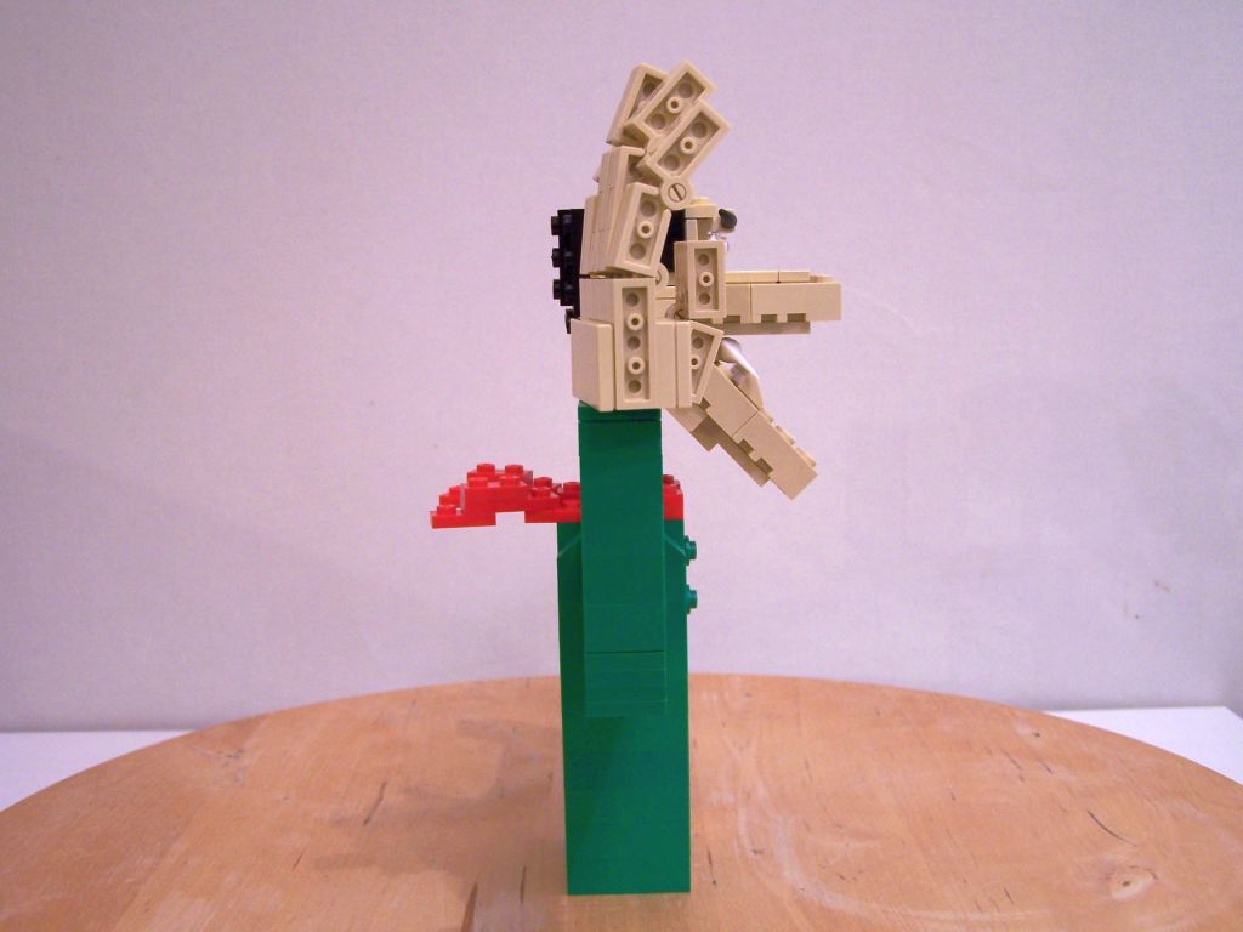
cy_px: 466
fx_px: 1436
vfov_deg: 36.0
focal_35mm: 40
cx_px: 622
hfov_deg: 46.8
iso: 80
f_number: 2.8
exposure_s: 1/4
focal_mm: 6.7
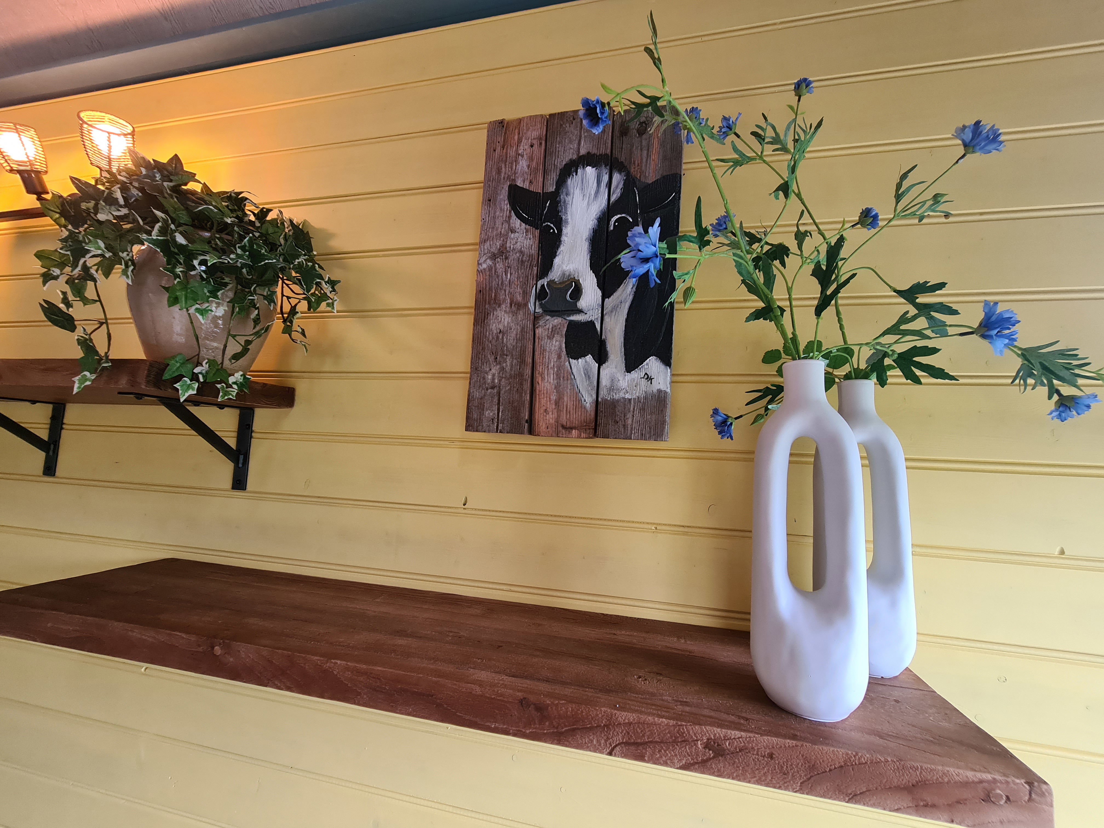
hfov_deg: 106.2
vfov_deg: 89.9
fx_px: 415
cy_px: 414
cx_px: 552
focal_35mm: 13
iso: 200
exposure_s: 1/50
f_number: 2.2
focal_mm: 2.2
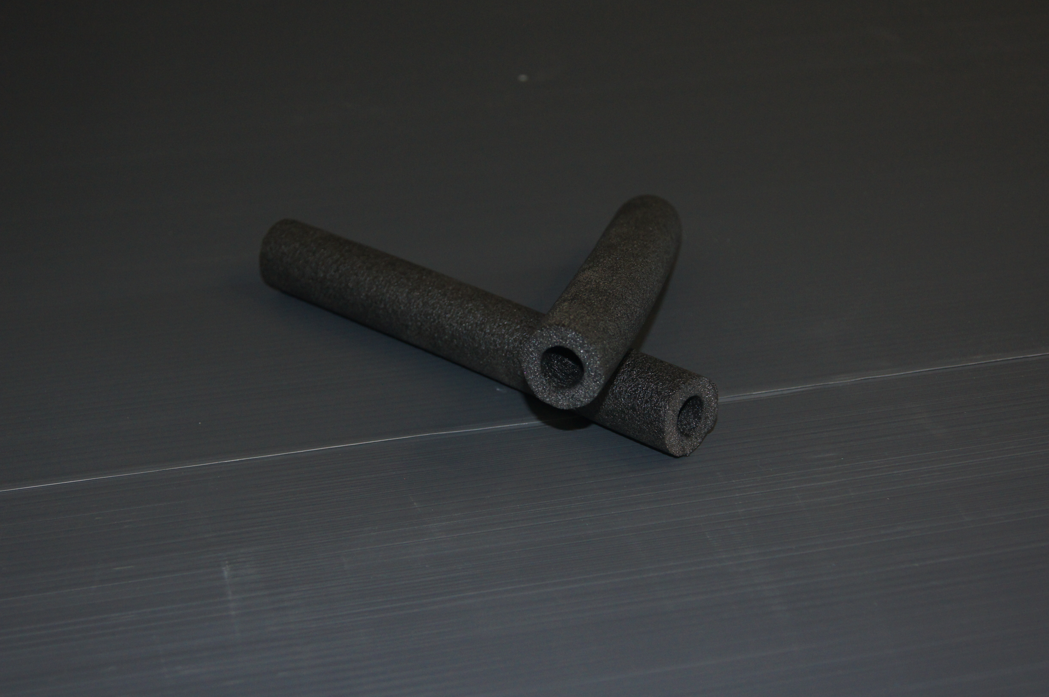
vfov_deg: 20.1
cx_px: 524
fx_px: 1965
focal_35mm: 68
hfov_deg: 29.9
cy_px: 348
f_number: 5.6
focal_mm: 45
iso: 800
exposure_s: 1/80
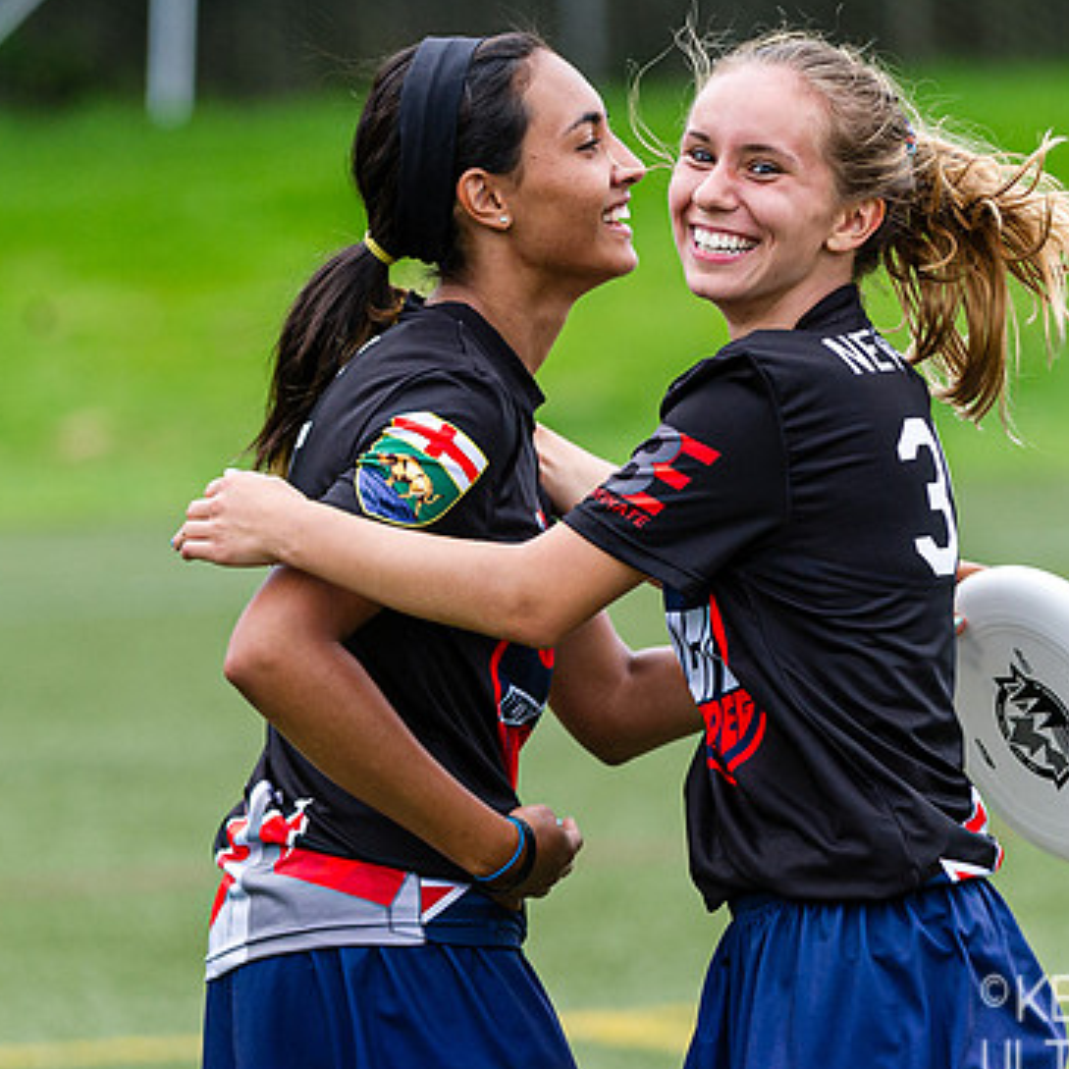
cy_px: 379
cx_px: 561
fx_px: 14115
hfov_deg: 4.3
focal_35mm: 404
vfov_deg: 4.3
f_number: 4
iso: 500
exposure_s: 1/1250
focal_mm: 200
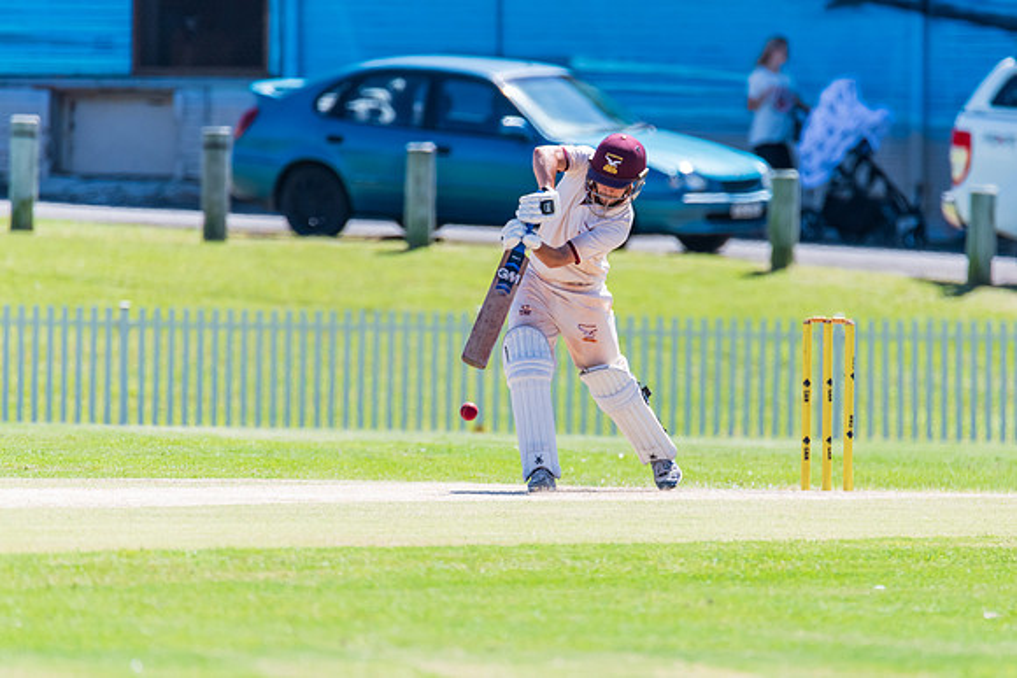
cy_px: 357
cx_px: 565
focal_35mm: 738
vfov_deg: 1.9
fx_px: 20862
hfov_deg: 2.8
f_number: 6.3
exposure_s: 1/1600
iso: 640
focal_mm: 600
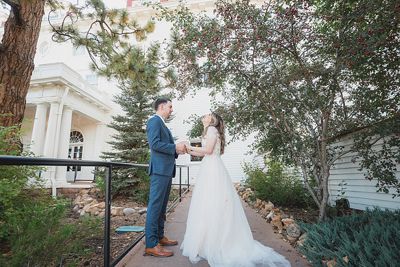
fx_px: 208
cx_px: 200
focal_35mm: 19
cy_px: 134
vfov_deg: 65.3
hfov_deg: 87.7
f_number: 2.8
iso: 1000
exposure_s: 1/320
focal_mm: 18
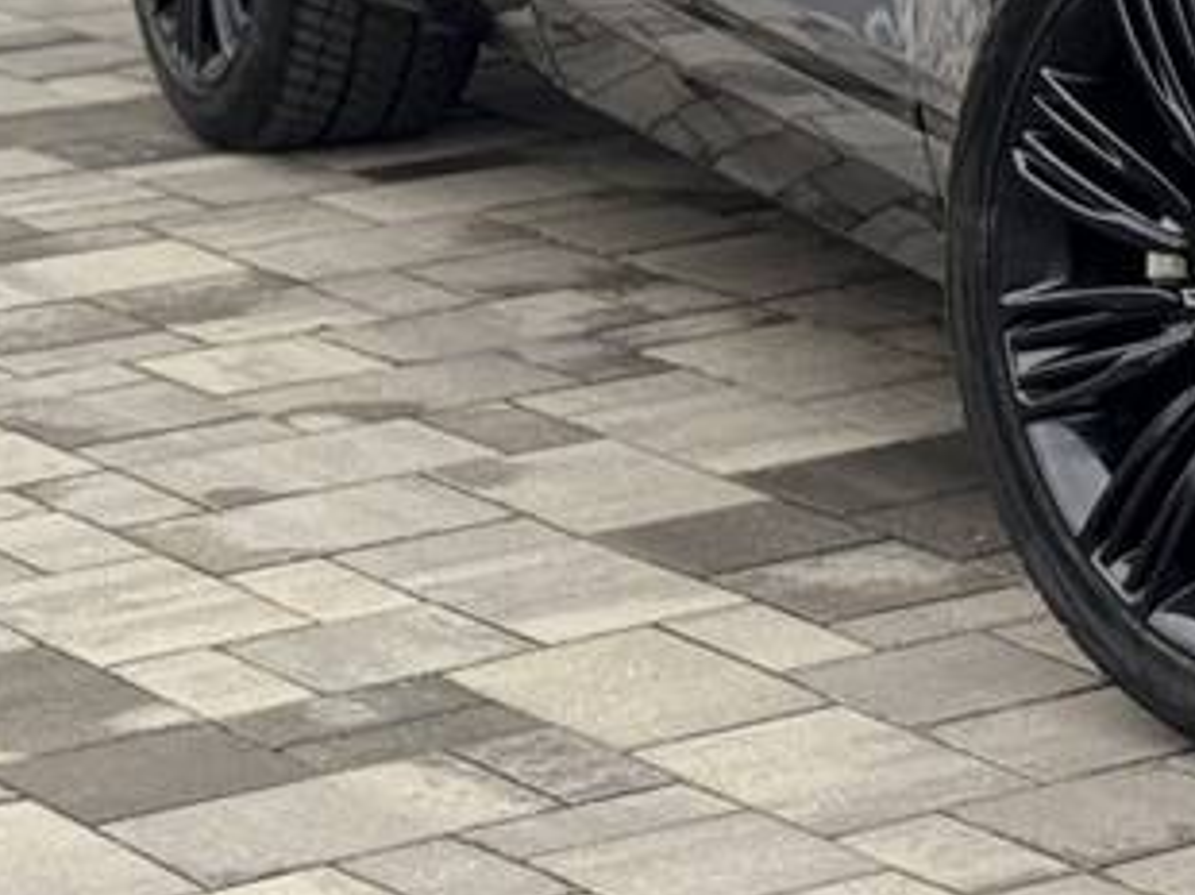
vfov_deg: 7.9
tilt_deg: -9.2
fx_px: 6416
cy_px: -320
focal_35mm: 186
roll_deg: +0.0
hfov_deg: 10.3
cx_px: 1769
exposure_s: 1/409
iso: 64
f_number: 1.78
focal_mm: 6.76
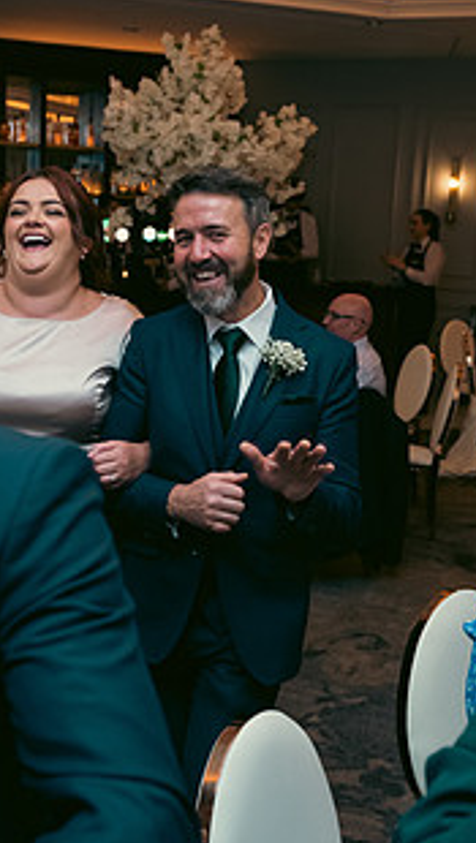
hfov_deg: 25.5
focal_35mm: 47
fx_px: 1052
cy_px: 455
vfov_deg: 43.7
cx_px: 215
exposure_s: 1/160
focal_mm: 24
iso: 800
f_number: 3.5
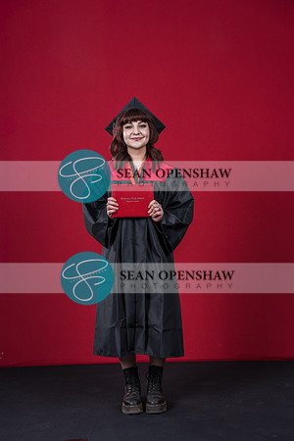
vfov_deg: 34.0
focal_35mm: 59
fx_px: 720
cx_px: 147
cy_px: 220
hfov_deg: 23.1
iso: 125
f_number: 5
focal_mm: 58.8
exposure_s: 1/160
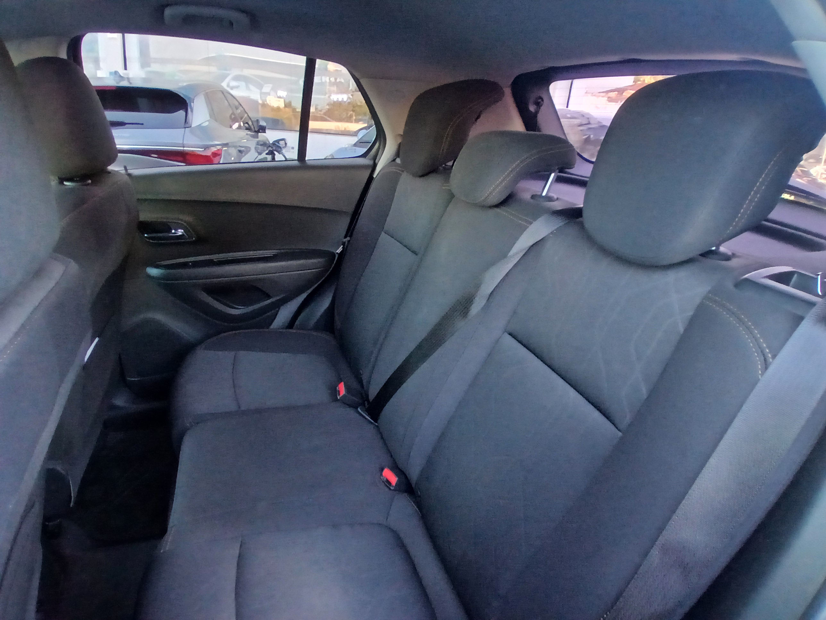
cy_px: 310
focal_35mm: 17
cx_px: 413
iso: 250
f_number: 2.2
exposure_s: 1/33.3
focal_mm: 1.4
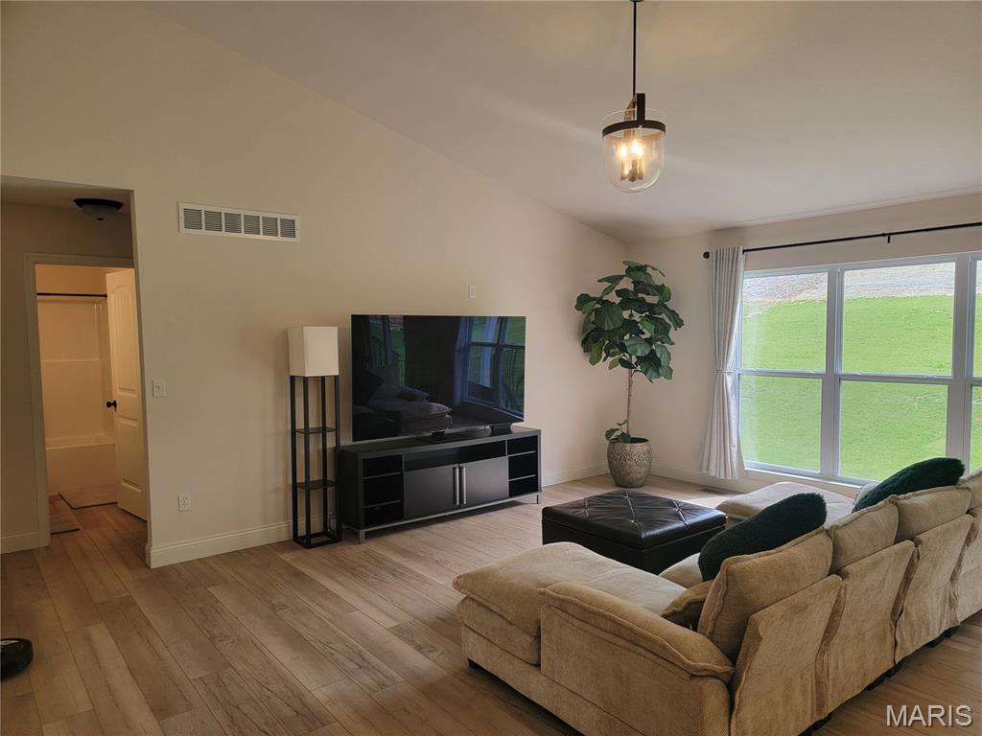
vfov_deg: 56.8
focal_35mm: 24
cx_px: 491
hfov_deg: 71.6
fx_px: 681
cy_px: 368
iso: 64
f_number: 1.8
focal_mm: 6.7
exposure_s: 1/120
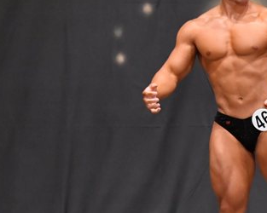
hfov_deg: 3.7
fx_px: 4130
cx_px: 267
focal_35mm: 523
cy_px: 130
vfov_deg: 3.0
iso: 6400
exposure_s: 1/400
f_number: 5.6
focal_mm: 150
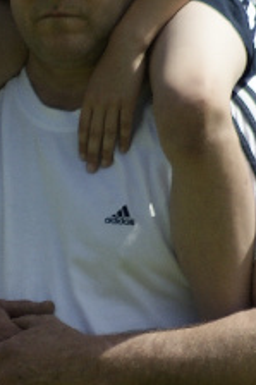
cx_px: 10
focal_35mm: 1606
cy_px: 162
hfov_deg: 0.9
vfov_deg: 1.3
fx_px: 17156
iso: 100
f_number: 7.1
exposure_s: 1/400
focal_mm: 160
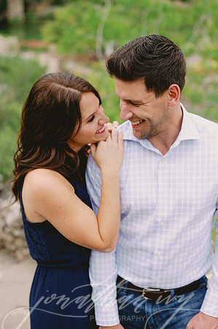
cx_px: 109
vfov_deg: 39.6
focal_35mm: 50
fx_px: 455
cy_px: 164
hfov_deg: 26.9
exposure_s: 1/1000
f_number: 2.5
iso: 400
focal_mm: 50
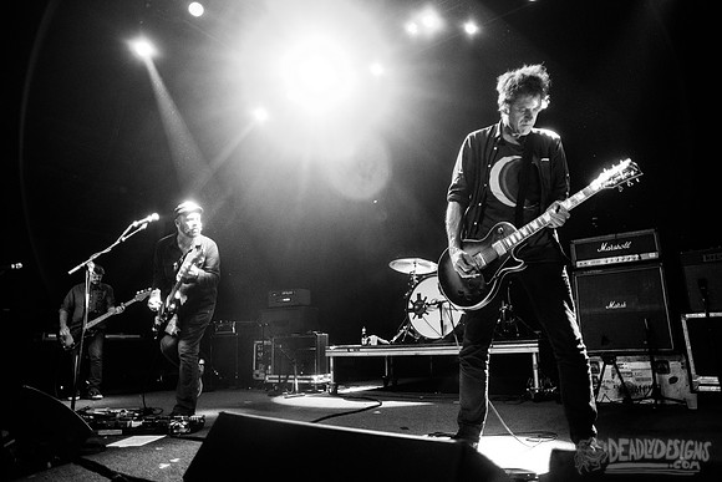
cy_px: 239
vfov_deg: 58.1
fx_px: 433
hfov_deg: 79.5
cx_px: 390
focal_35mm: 22
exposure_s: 1/200
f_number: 3.2
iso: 6400
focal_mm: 20
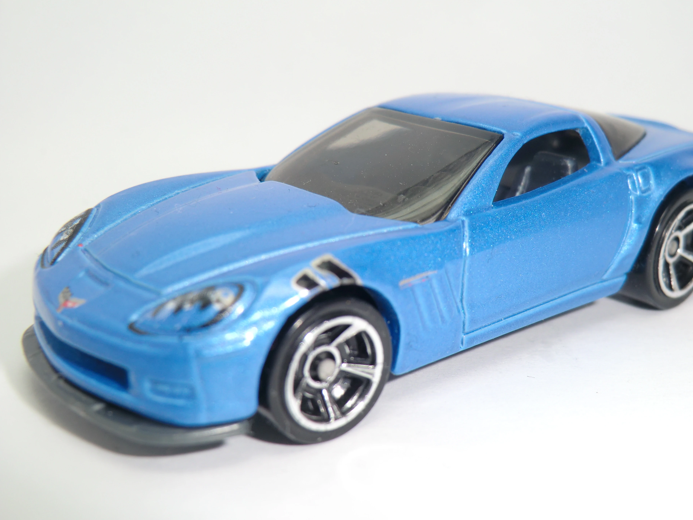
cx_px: 379
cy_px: 270
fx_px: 881
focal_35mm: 44
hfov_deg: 42.9
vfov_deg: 32.9
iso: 64
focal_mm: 7.1
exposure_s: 1/250
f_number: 3.8
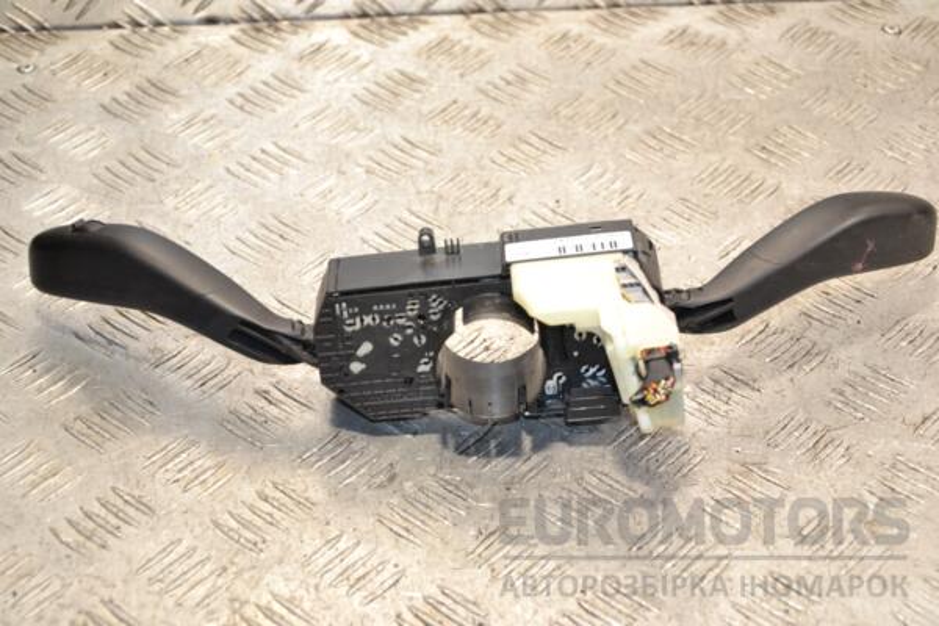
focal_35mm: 87
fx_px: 2269
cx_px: 470
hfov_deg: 23.4
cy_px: 313
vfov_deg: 15.7
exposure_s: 1/80
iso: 800
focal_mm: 58
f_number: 5
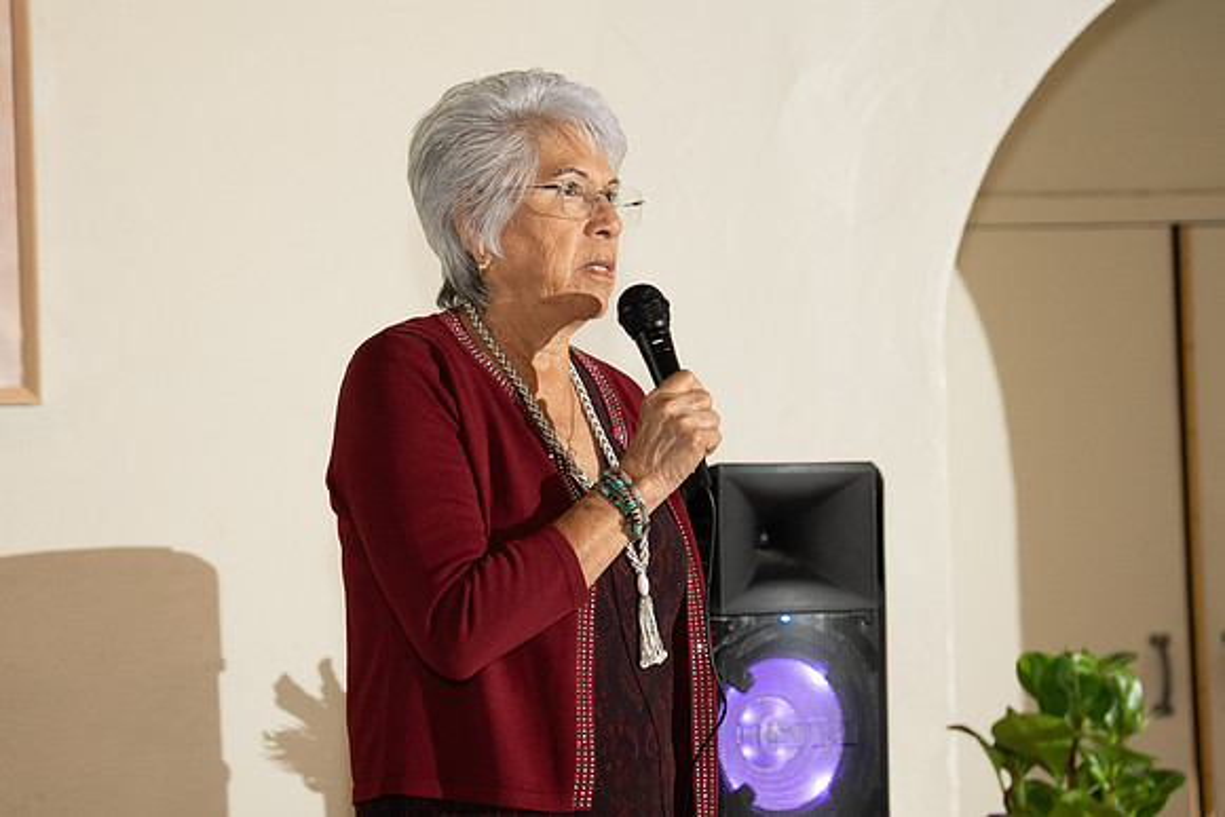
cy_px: 408
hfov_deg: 19.5
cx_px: 612
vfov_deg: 13.0
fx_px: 3574
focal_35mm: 105
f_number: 2.8
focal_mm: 70
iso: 1600
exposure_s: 1/125
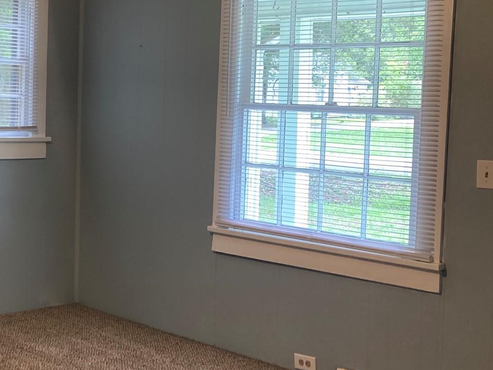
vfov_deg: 23.6
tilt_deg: -2.1
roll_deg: -1.0
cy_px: 143
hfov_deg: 28.7
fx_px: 883
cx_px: -32
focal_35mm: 62
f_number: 1.8
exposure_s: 1/60
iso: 50
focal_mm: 3.99
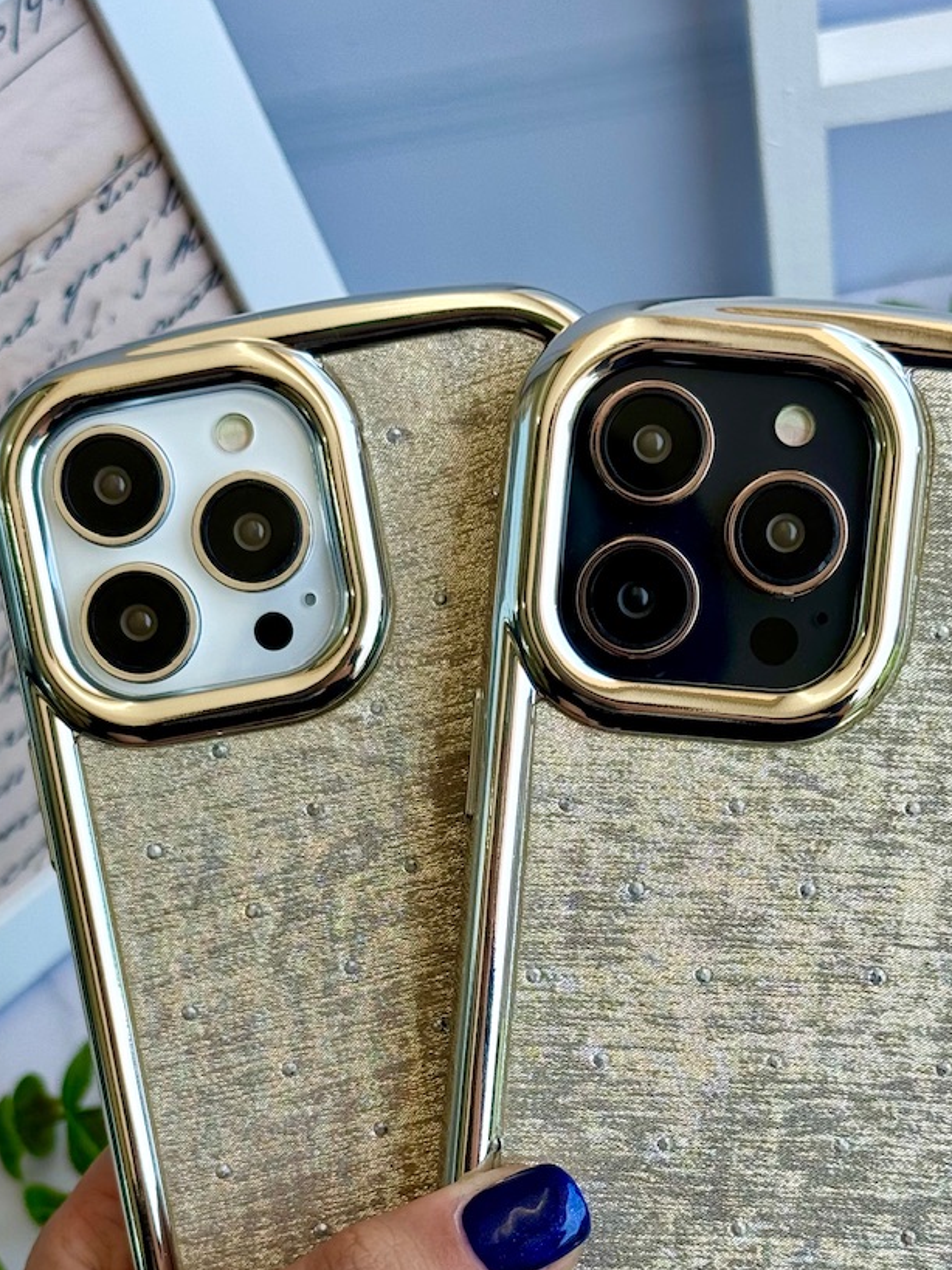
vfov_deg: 25.8
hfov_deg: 19.6
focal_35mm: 75
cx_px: 560
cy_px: 904
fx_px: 2751
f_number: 1.78
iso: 64
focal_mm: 6.76
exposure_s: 1/783
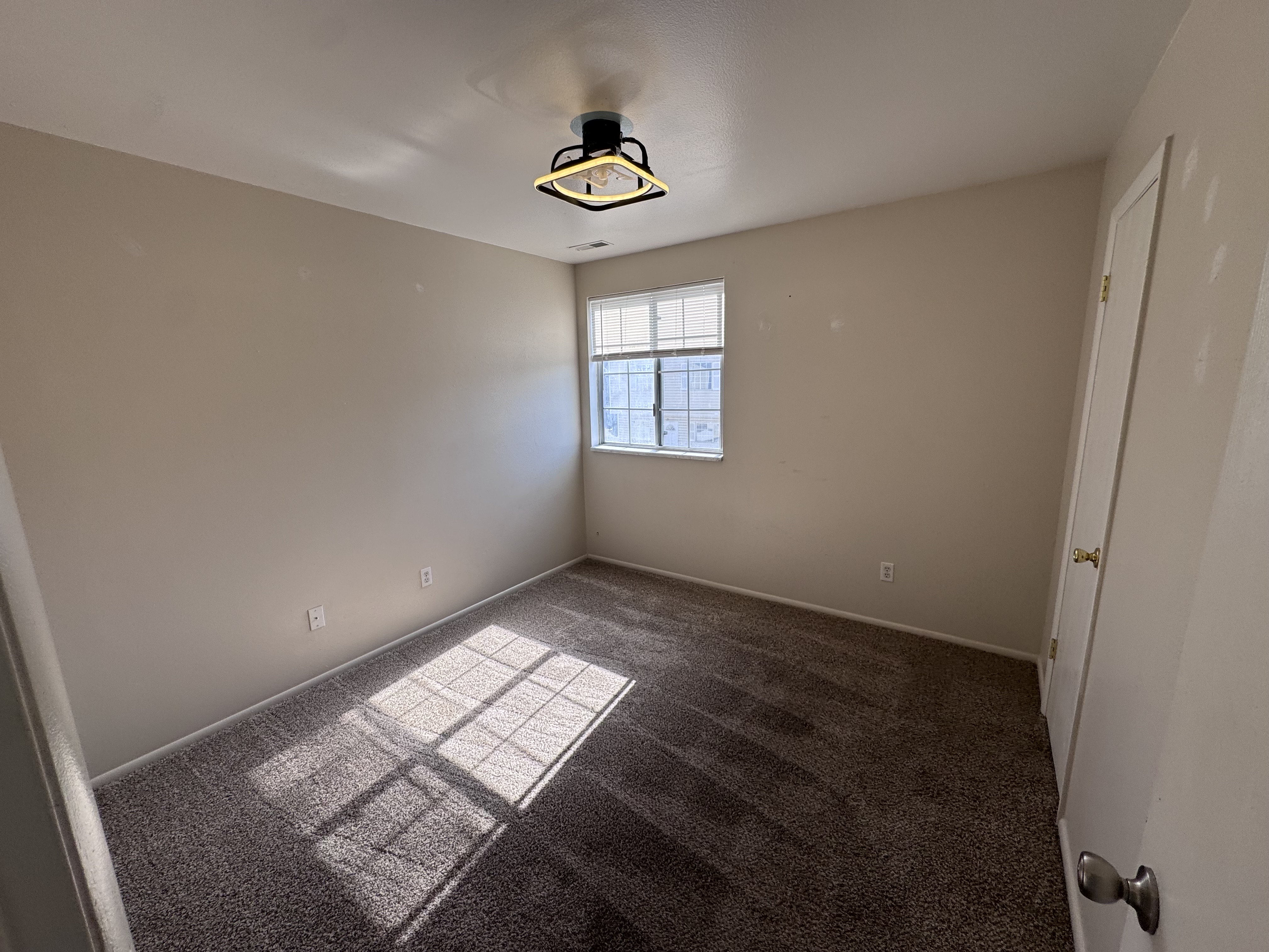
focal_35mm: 14
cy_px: 476
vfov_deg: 85.7
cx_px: 634
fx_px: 513
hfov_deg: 102.1
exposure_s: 1/238
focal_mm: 2.22
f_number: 2.2
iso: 40
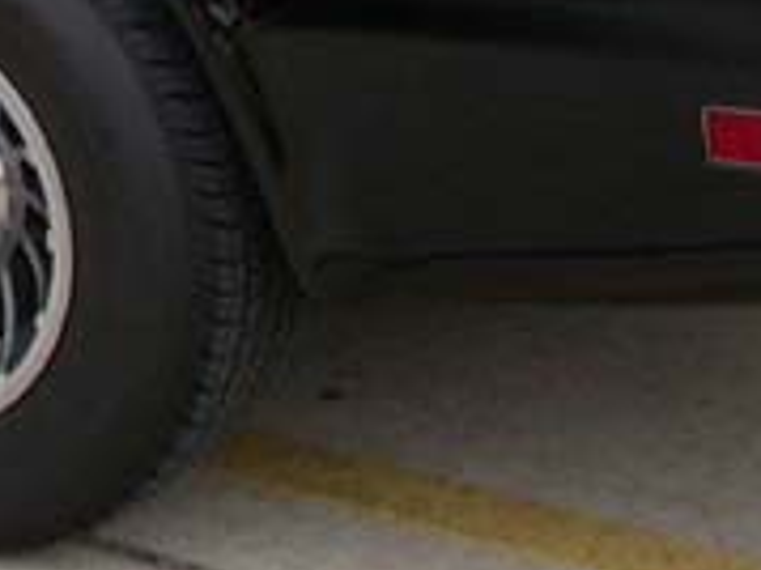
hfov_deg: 10.9
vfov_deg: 8.4
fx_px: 3735
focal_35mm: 170
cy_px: -468
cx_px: -625
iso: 100
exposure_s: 1/185
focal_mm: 7.85
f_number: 5.3
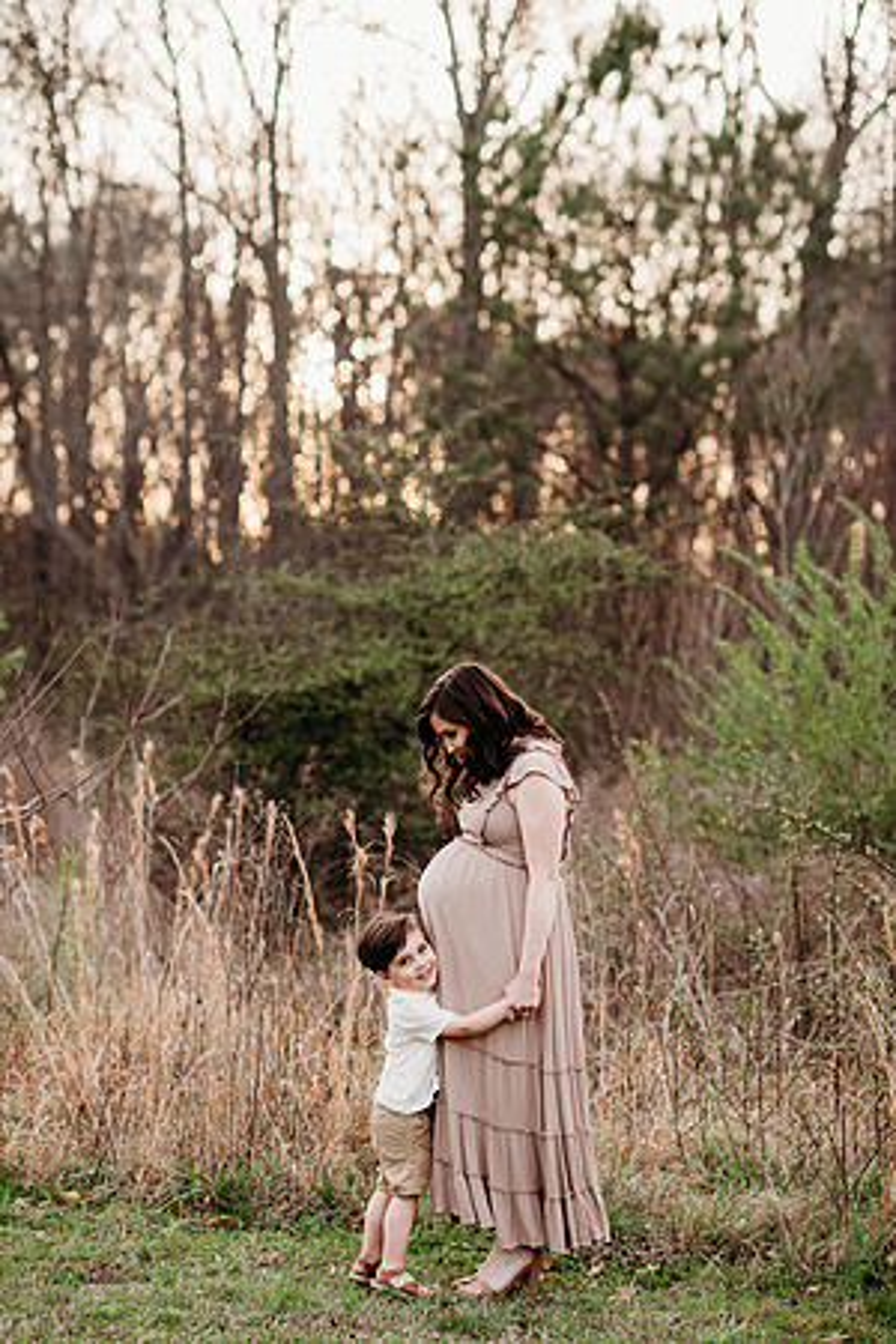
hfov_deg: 16.1
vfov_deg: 23.9
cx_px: 448
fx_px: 3173
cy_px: 672
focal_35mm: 85
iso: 200
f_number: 2.5
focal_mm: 85
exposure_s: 1/400
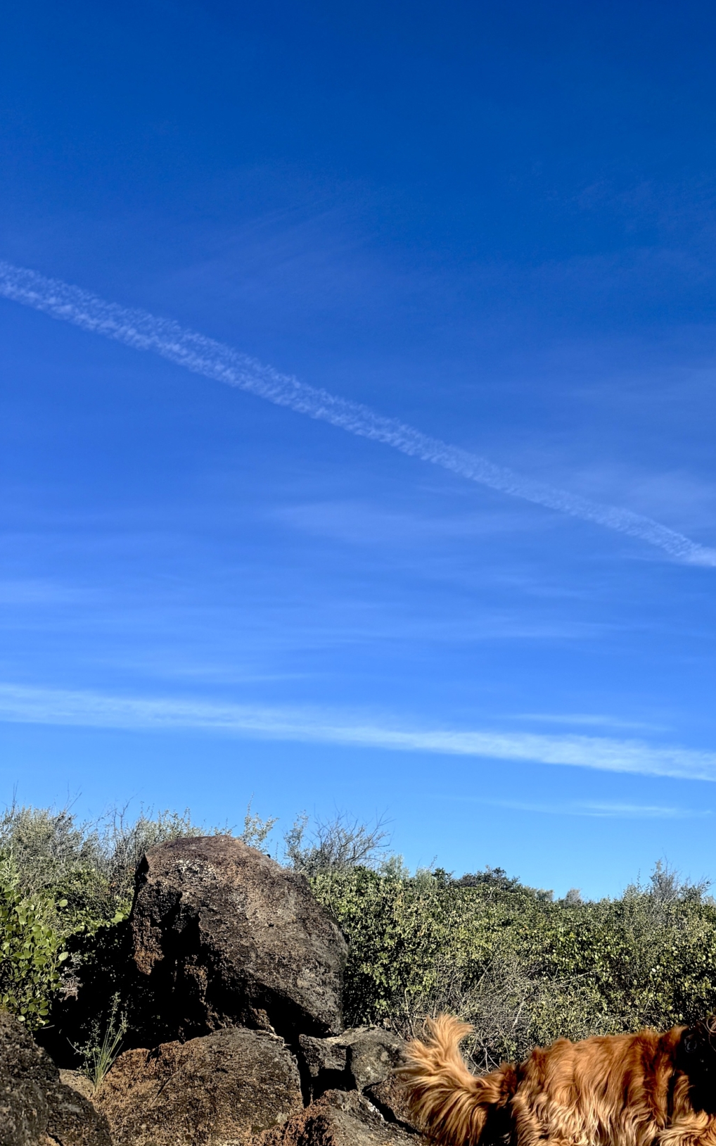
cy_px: 657
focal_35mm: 40
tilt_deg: +14.5
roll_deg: +1.9
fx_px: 1248
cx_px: 674
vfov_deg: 49.1
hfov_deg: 30.3
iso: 80
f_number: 1.78
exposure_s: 1/4310
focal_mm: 6.76
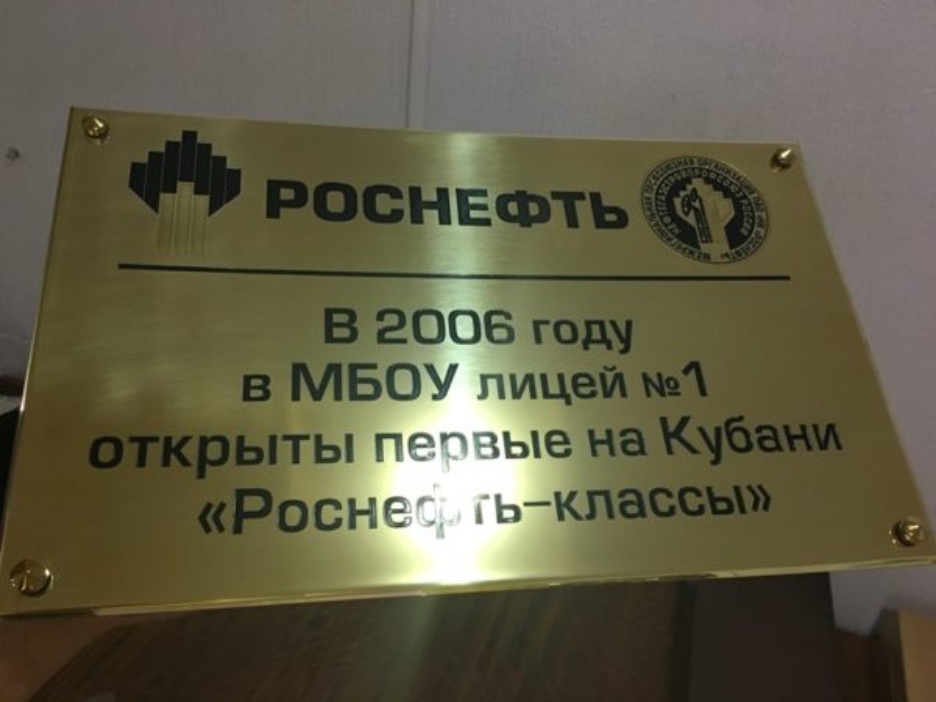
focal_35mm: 29
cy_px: 351
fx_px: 784
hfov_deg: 61.7
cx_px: 468
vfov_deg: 48.2
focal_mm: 4.15
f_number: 2.2
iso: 160
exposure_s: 1/33
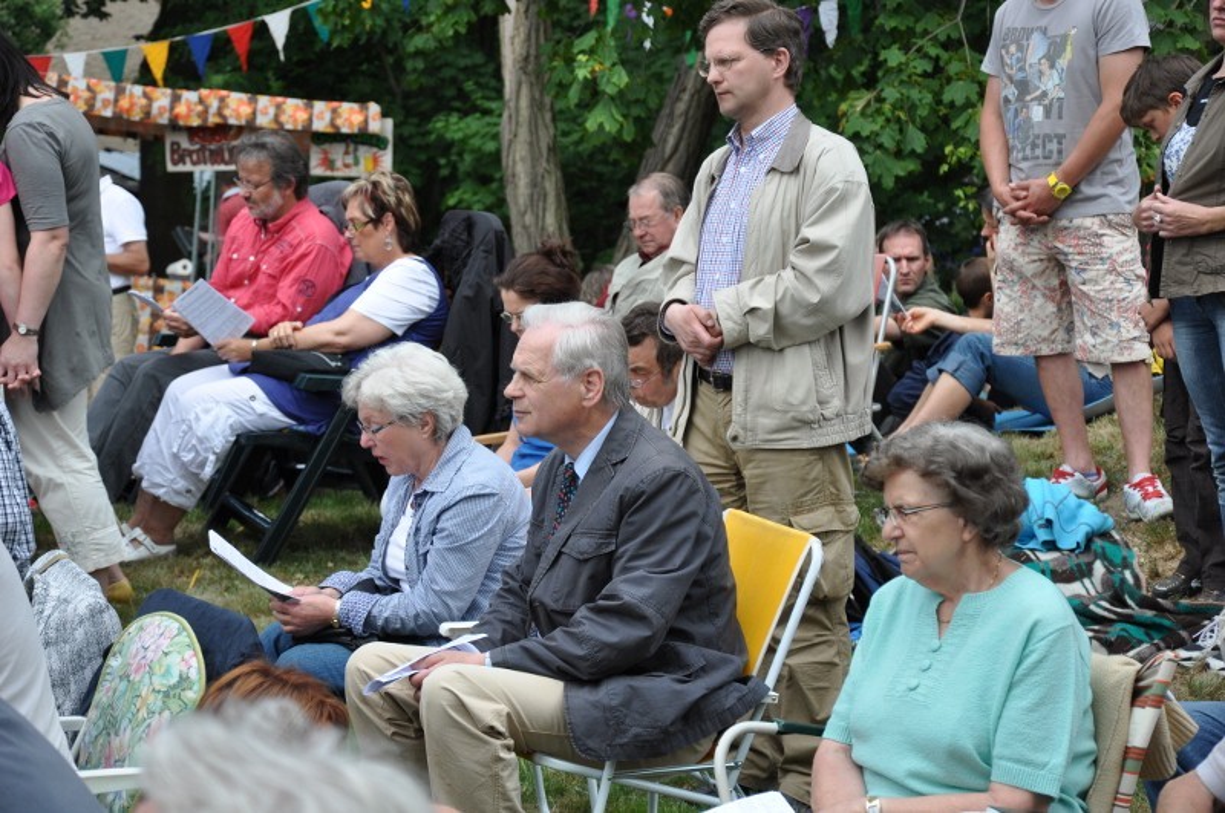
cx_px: 612
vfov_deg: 13.8
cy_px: 406
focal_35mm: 99
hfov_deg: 20.6
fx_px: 3364
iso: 400
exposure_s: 1/640
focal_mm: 66
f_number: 6.3
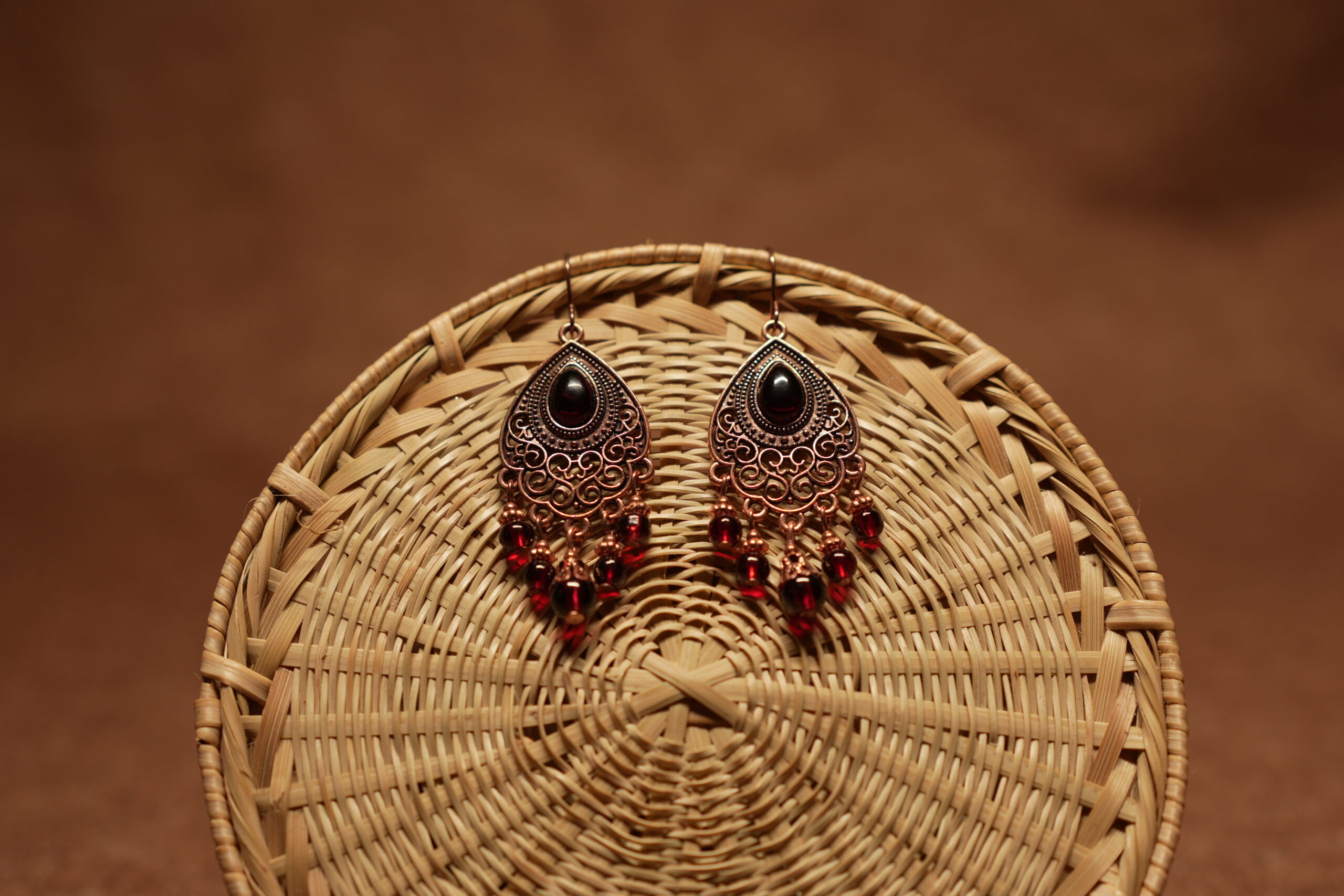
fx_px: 1941
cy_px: 448
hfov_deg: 38.2
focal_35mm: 52
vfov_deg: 26.0
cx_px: 672
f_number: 2.5
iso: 125
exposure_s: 1/125
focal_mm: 35
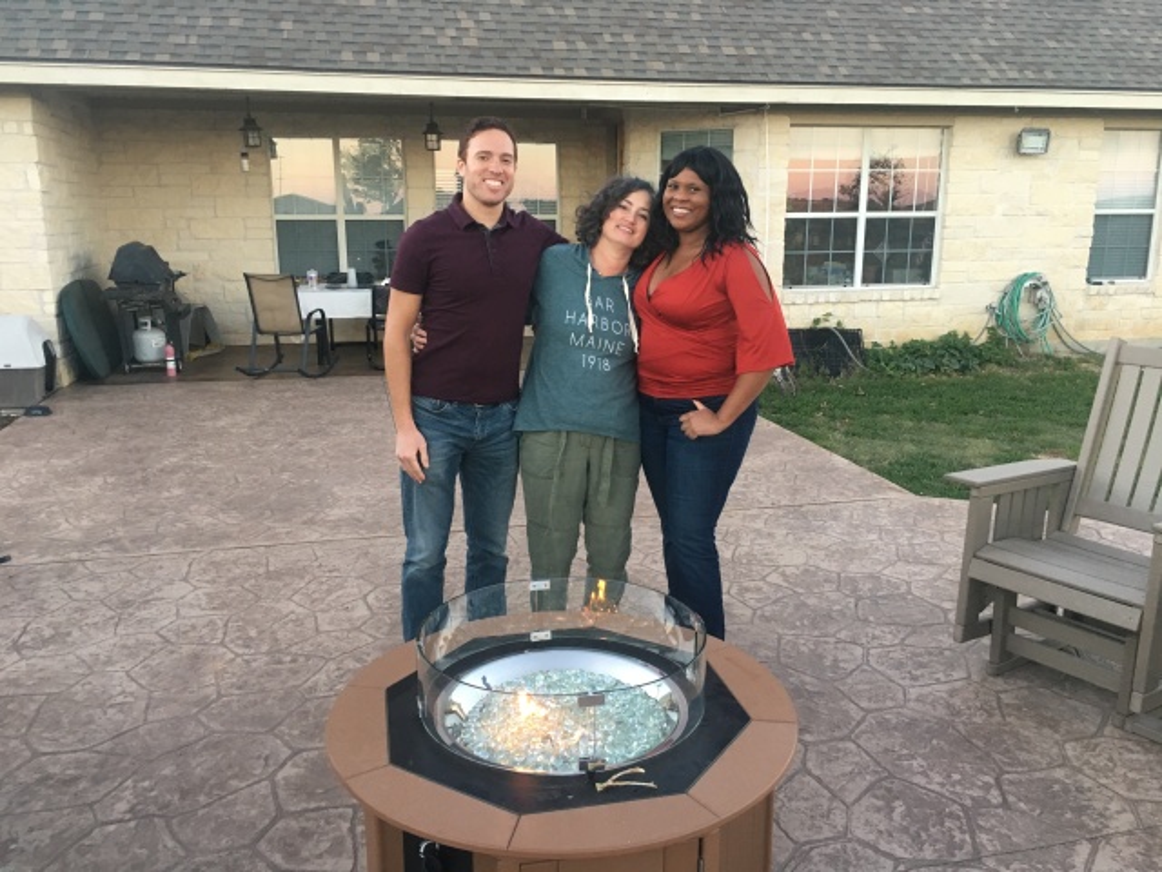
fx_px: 973
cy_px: 436
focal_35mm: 29
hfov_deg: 61.7
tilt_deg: -12.1
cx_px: 581
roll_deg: +1.9
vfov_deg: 48.2
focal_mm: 4.15
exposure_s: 1/30
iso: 40
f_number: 2.2
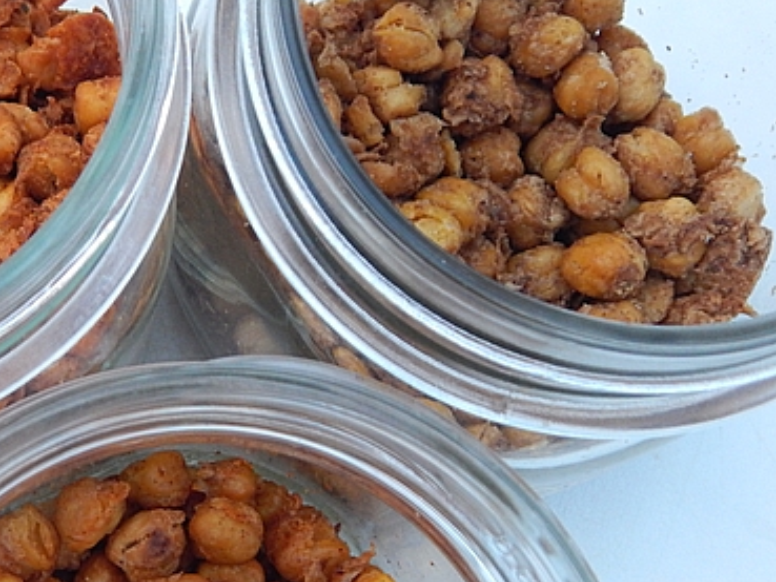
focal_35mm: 59
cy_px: 397
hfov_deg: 31.8
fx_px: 1323
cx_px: 151
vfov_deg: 24.7
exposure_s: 1/60
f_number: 3.3
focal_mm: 6.1
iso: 400
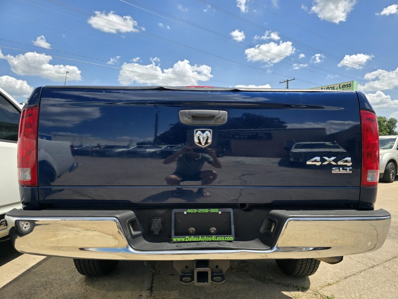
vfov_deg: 58.9
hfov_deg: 73.9
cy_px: 150
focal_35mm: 23
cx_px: 199
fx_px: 264
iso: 12
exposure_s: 1/575
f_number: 1.7
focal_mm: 6.3
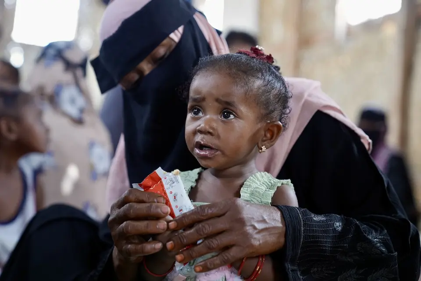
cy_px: 140
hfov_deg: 33.9
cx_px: 210
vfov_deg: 23.0
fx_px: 690
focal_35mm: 59
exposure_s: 1/125
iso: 640
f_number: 2.8
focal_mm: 59
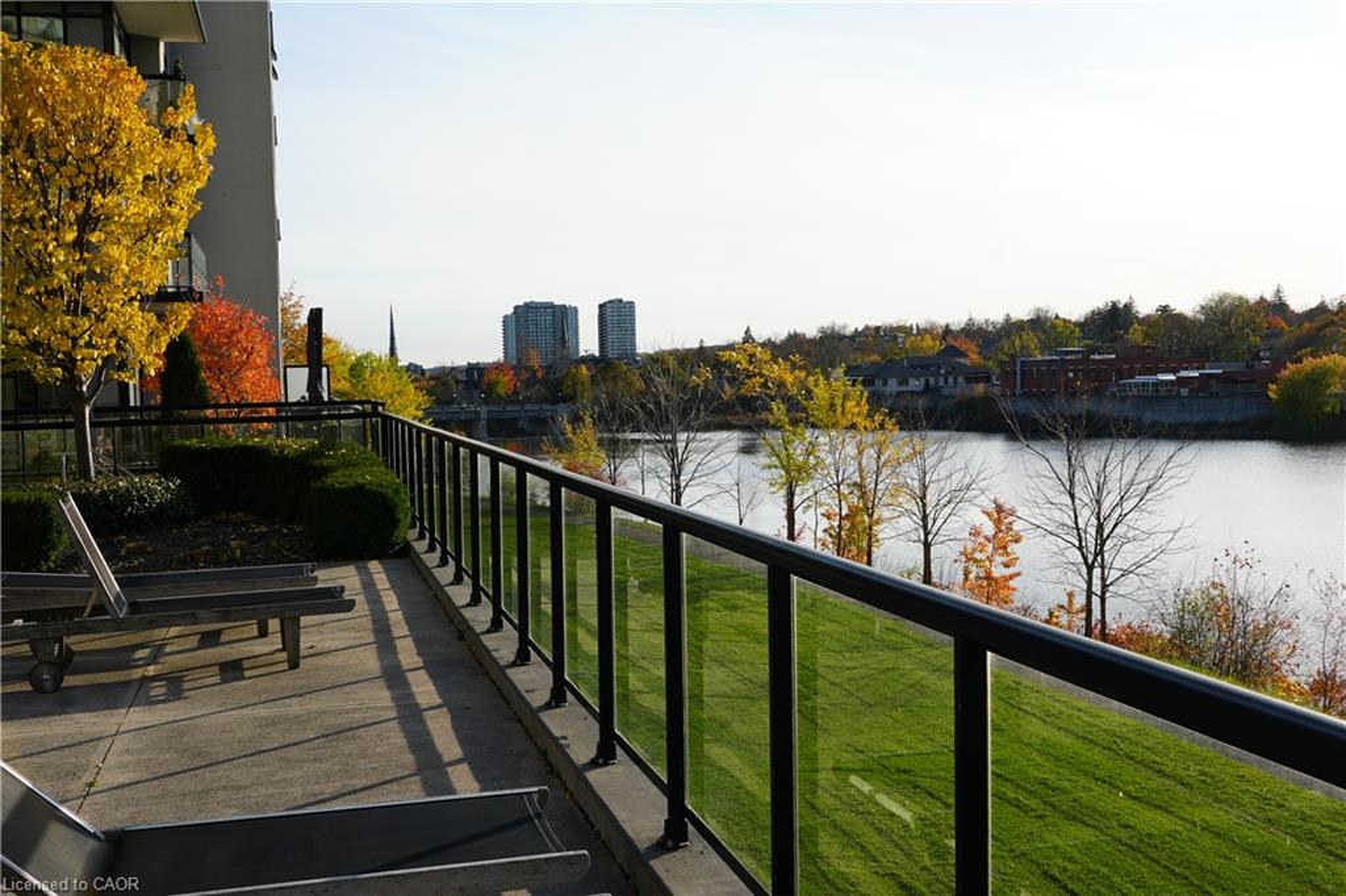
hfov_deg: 53.1
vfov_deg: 36.8
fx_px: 1345
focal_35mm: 36
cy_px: 448
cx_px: 673
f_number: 9
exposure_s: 1/125
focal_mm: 24
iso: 100
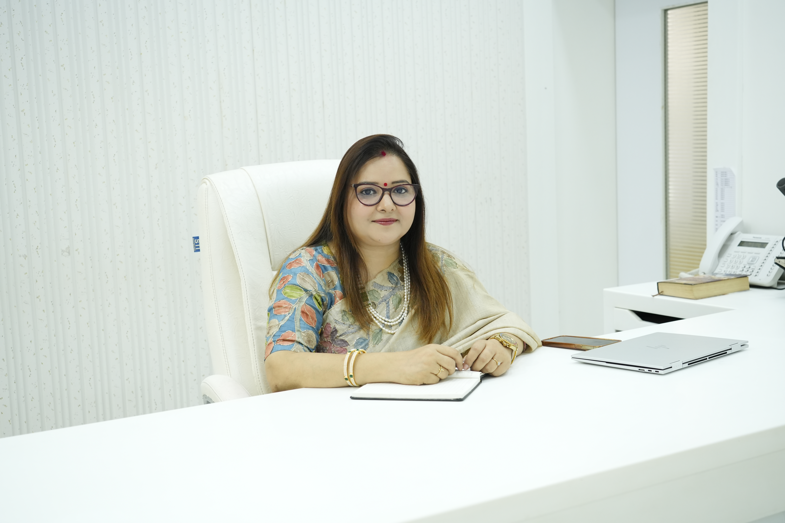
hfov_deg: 42.7
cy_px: 262
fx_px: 1003
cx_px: 392
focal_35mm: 46
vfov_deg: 29.2
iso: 2000
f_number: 4.5
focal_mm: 46
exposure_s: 1/200
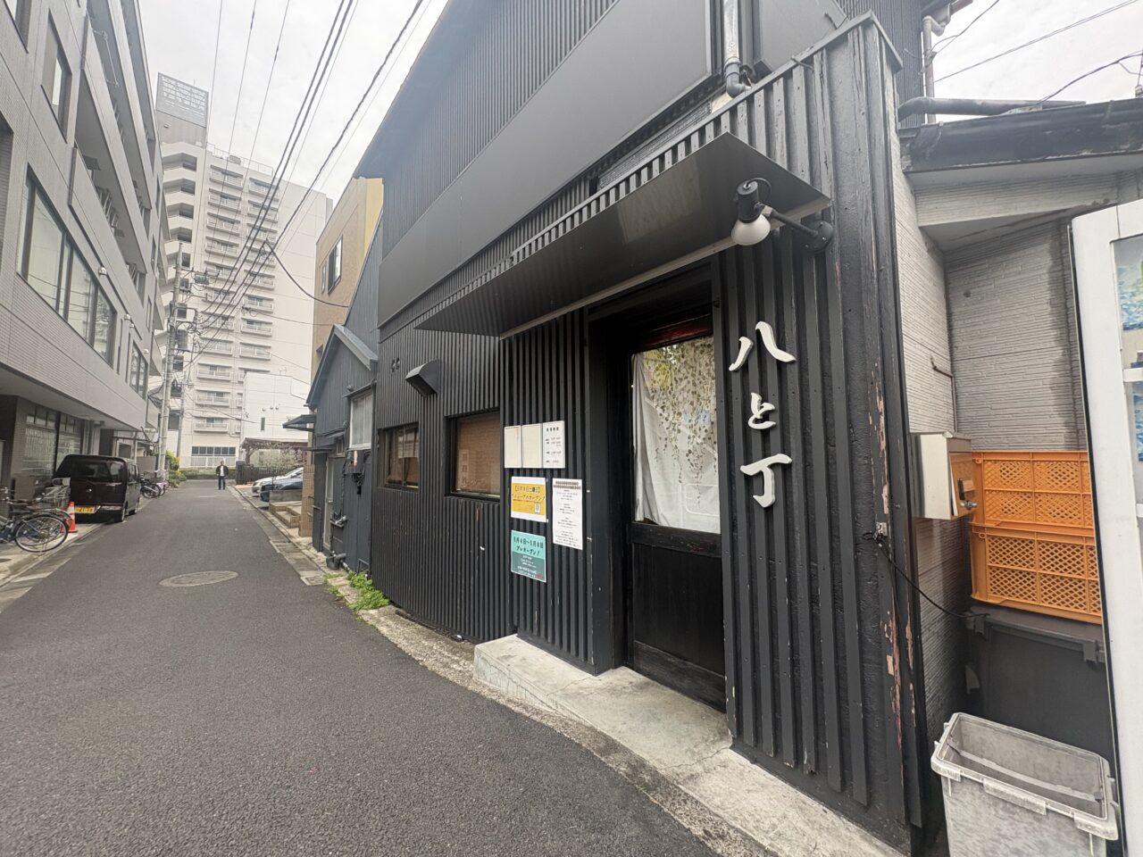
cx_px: 572
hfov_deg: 102.1
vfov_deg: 85.7
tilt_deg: +5.0
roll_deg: -2.8
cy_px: 428
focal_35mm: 14
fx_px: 462
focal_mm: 2.22
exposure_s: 1/99
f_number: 2.2
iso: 64
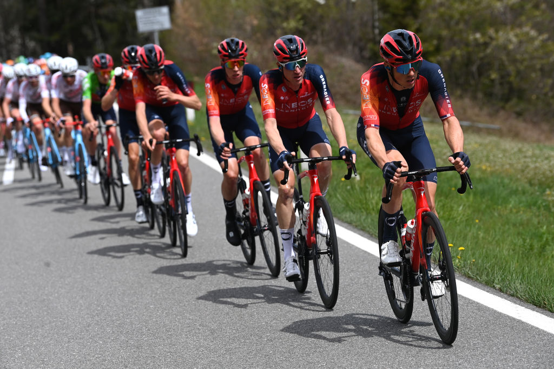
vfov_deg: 9.5
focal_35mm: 145
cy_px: 184
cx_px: 277
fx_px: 2232
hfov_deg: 14.2
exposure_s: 1/2500
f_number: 5.6
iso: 320
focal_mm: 145
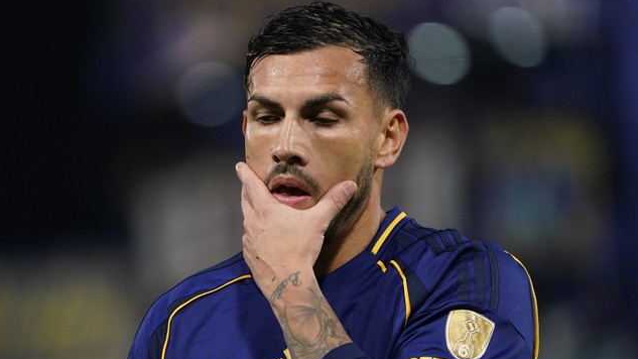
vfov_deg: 2.0
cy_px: 220
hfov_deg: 3.5
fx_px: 10437
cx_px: 288
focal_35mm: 617
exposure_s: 1/1250
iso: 5000
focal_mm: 518
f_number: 6.3
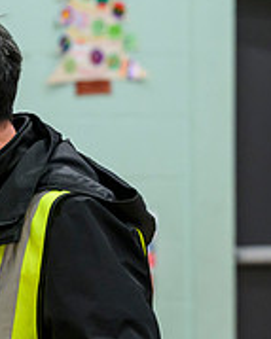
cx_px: -166
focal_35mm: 364
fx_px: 3652
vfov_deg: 5.3
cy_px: 210
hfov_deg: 4.2
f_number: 3.5
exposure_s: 1/250
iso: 3200
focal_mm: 102
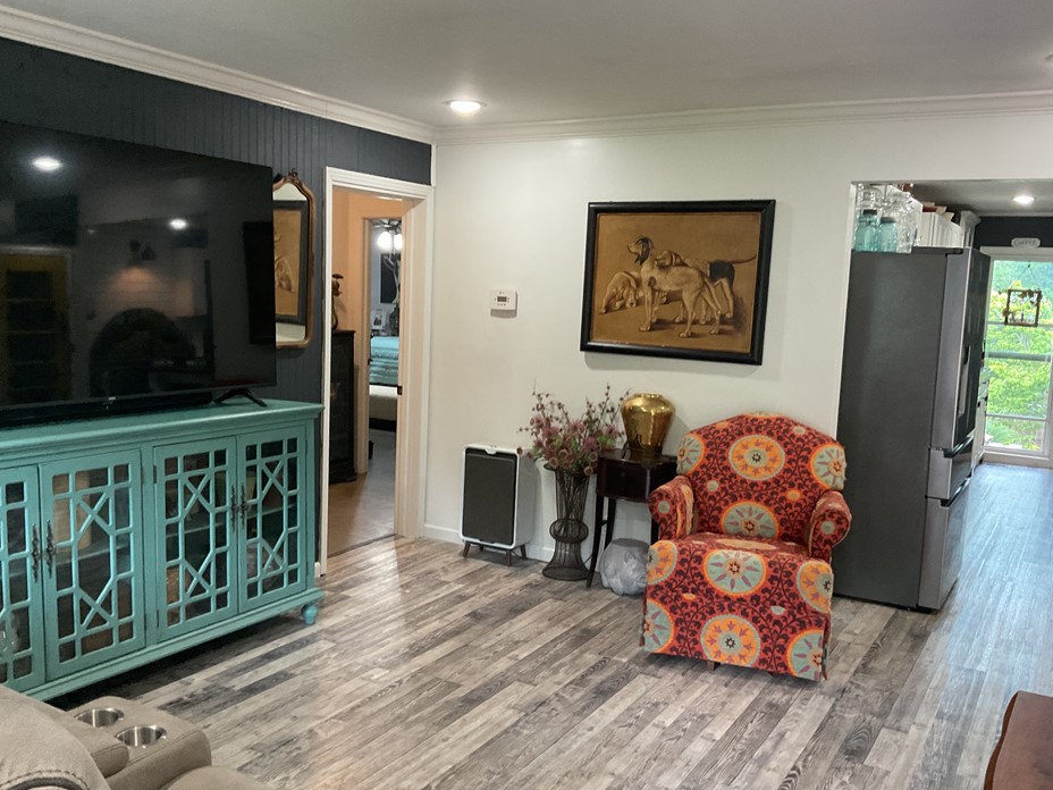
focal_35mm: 32
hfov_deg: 56.8
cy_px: 405
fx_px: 973
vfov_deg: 44.2
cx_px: 517
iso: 200
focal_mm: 3
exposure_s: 1/60
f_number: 1.8
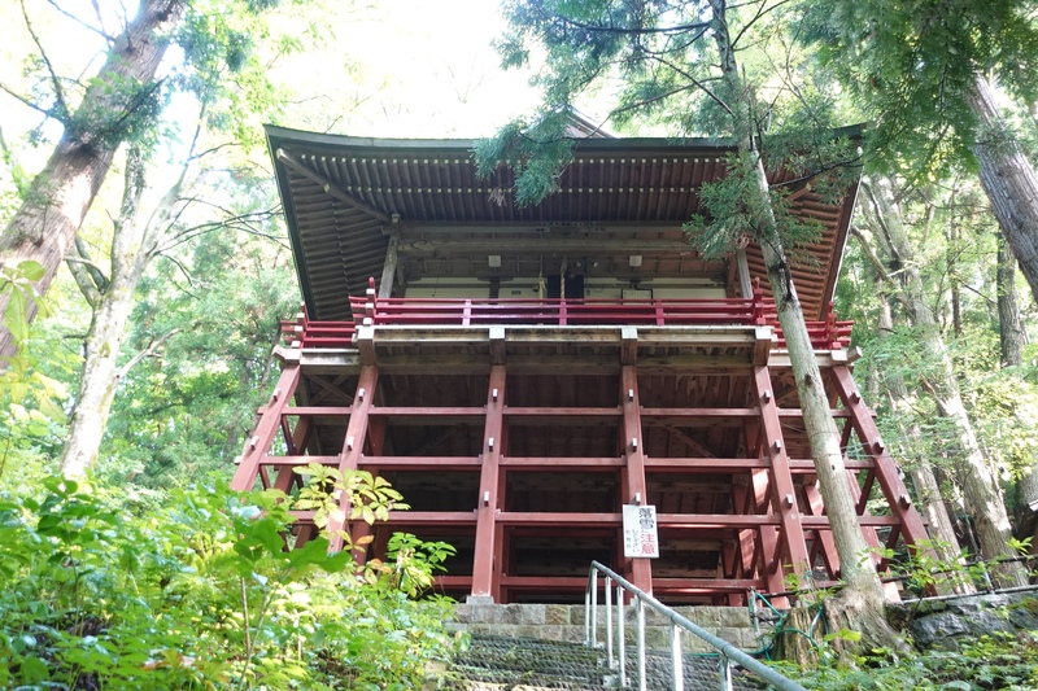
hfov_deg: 50.7
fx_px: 1095
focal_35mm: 38
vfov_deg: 35.0
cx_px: 519
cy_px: 346
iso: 800
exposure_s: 1/40
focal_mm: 14.1
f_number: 2.8
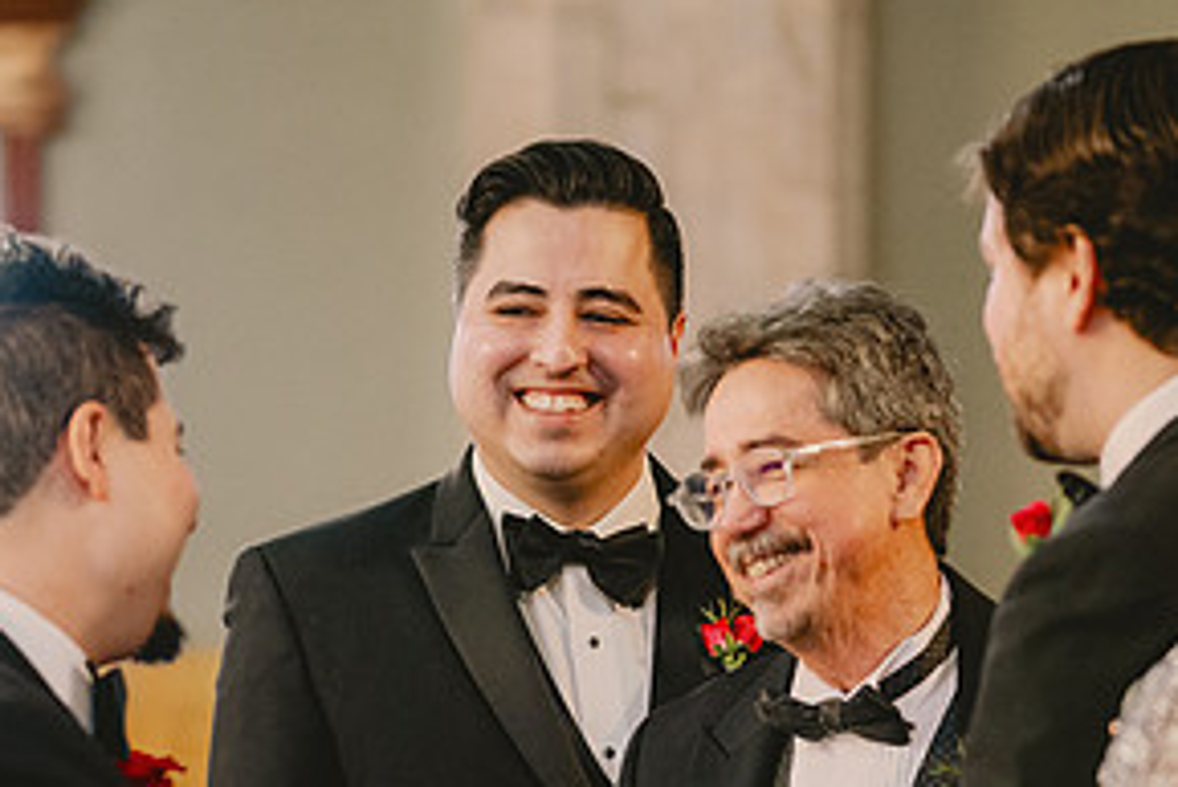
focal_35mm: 211
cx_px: 469
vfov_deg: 6.5
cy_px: 765
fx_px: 6908
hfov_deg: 9.7
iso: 3200
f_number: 2.8
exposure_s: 1/60
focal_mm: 104
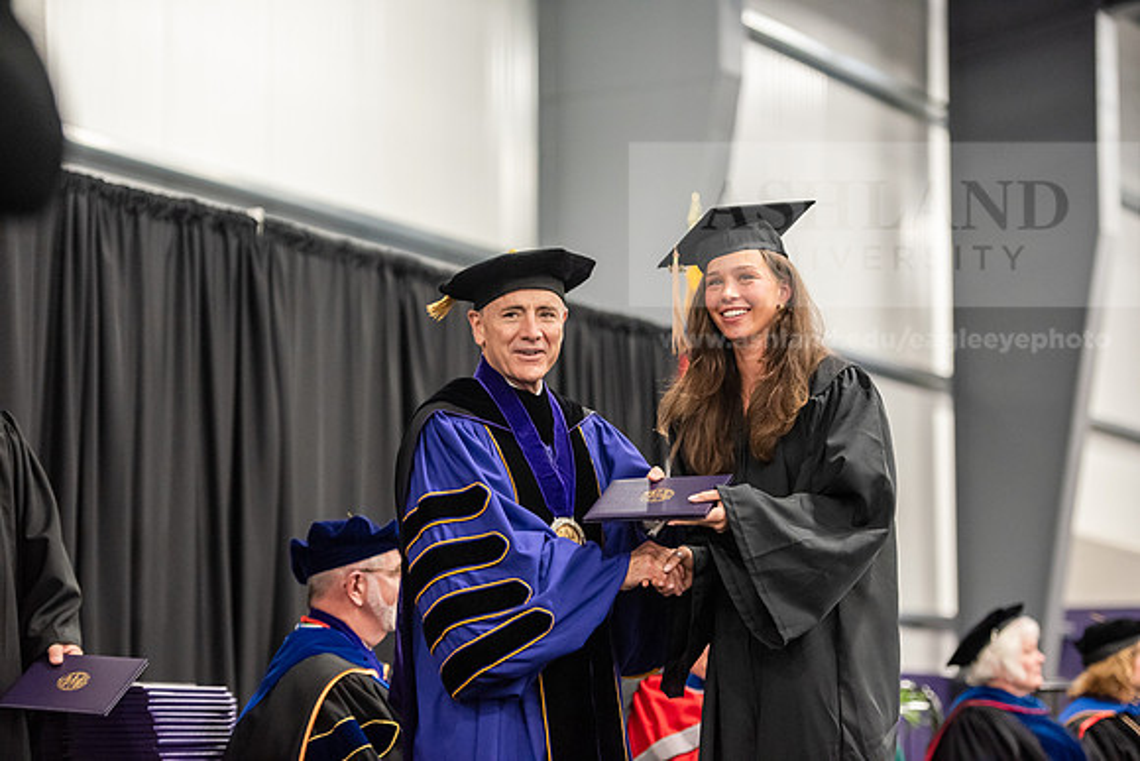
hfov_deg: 19.5
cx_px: 570
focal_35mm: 105
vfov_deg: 13.0
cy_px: 380
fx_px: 3326
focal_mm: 105
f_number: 3.2
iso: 3200
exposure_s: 1/200
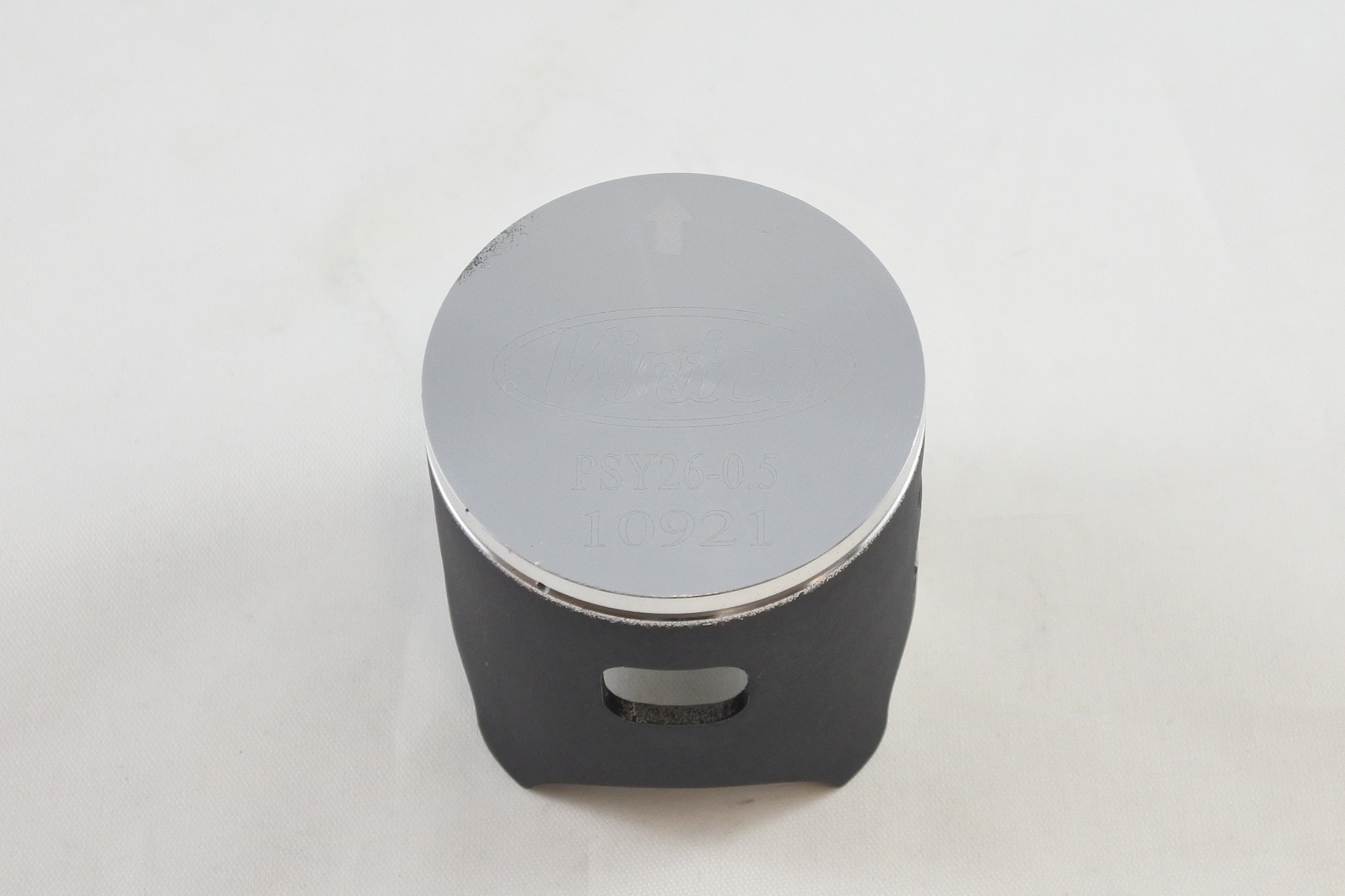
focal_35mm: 54
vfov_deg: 25.1
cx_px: 672
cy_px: 448
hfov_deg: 36.9
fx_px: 2017
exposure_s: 1/125
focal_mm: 20.1
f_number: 4.8
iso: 560
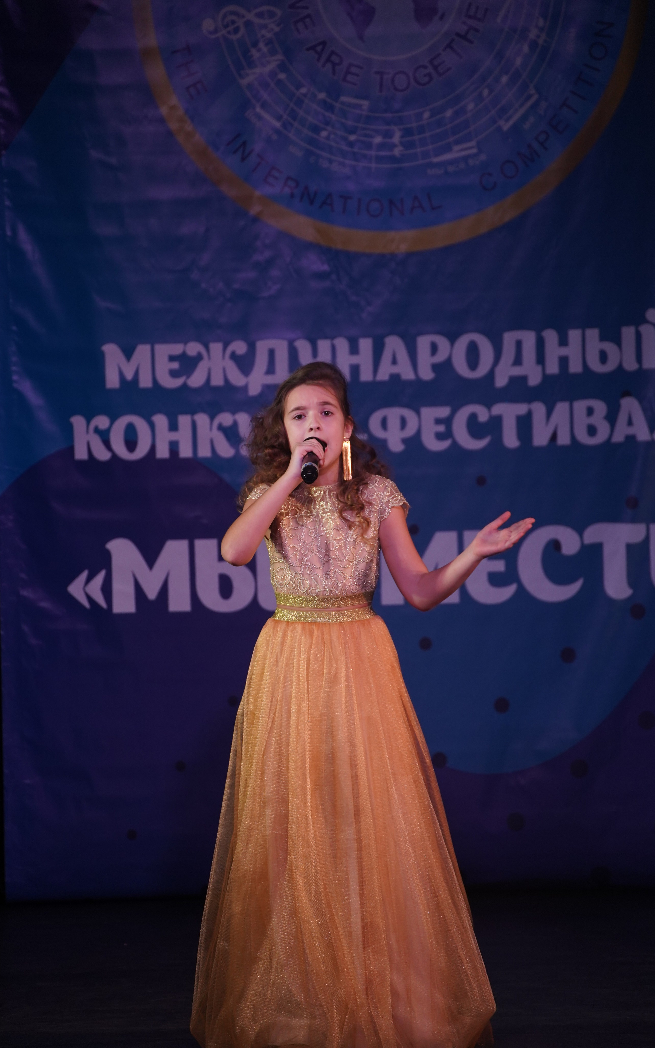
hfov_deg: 5.6
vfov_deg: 8.9
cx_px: 329
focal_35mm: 236
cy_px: 525
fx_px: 6741
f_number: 5.6
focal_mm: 231
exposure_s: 1/250
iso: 1600
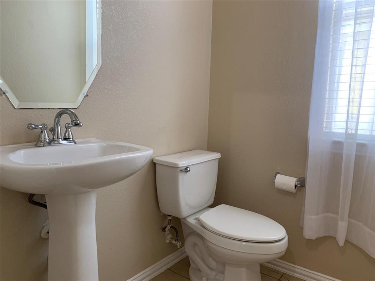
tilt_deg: -6.0
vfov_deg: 53.1
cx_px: 188
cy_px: 140
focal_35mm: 26
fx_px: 282
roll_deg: -1.6
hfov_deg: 67.3
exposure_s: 1/60
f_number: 1.8
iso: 100
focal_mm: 4.25
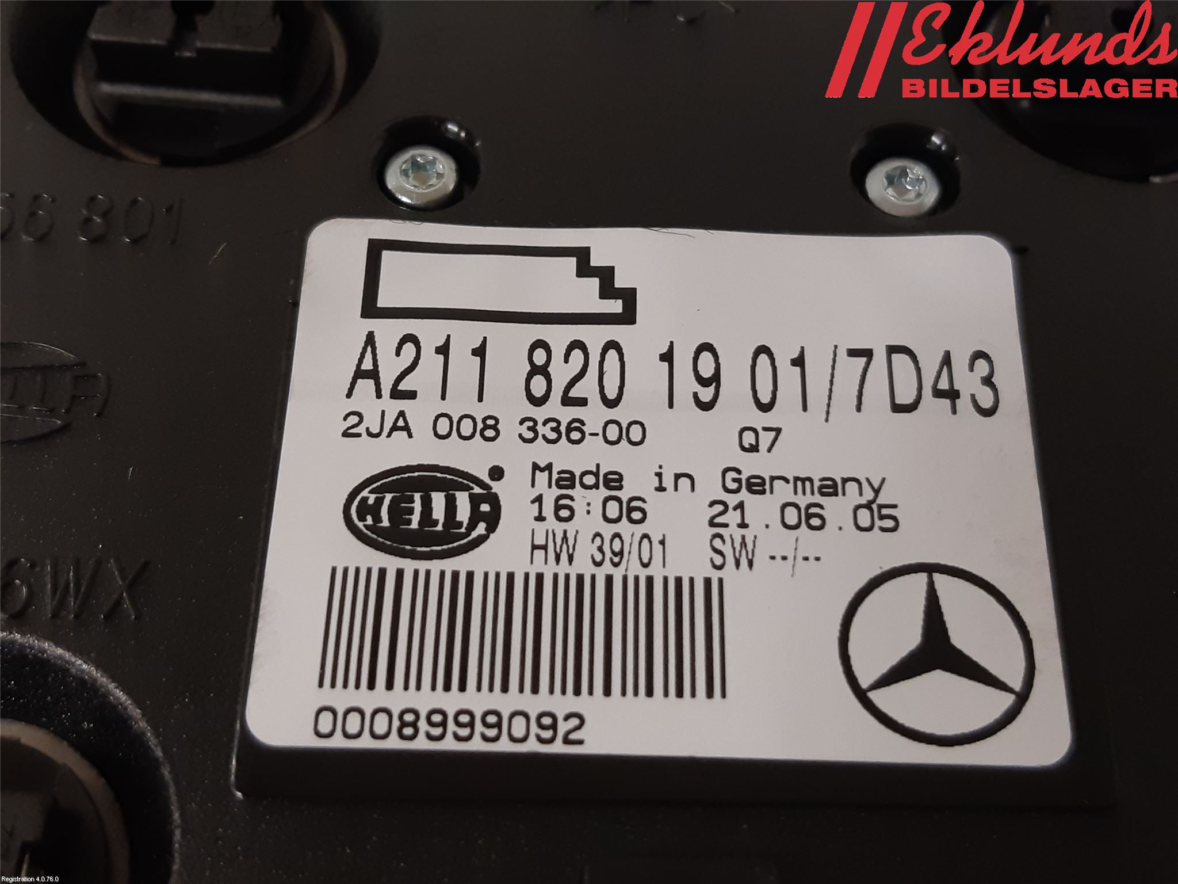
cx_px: 589
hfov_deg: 67.3
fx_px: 885
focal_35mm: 26
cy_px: 442
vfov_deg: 53.1
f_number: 1.7
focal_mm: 3.93
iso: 160
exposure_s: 1/50
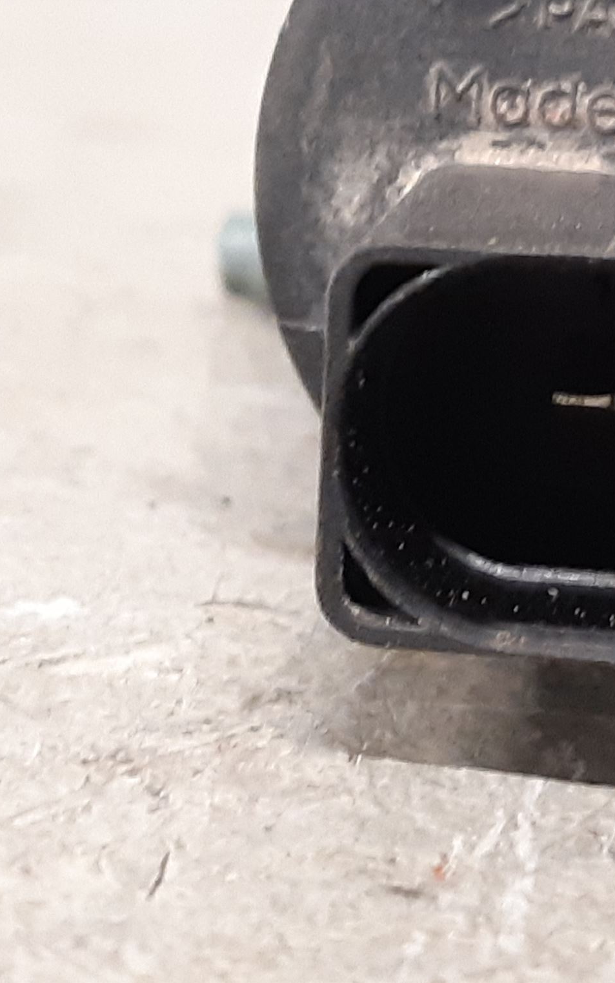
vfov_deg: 52.8
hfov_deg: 33.0
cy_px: 491
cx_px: 530
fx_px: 992
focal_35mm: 37
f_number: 1.7
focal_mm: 3.93
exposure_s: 1/25
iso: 250
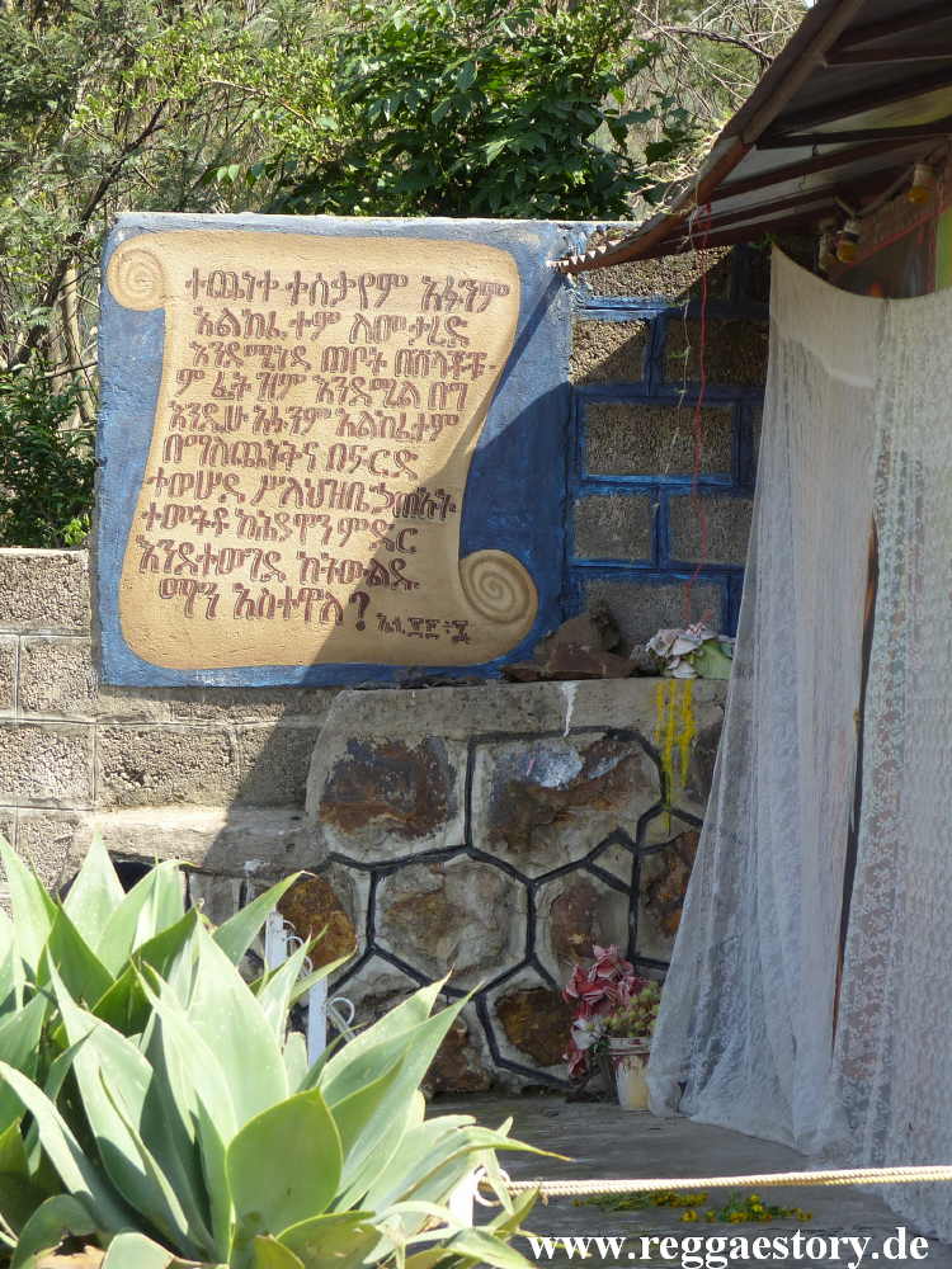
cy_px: 634
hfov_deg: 13.8
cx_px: 476
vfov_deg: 18.4
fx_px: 3924
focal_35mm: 107
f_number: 4
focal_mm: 19.2
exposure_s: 1/320
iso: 100
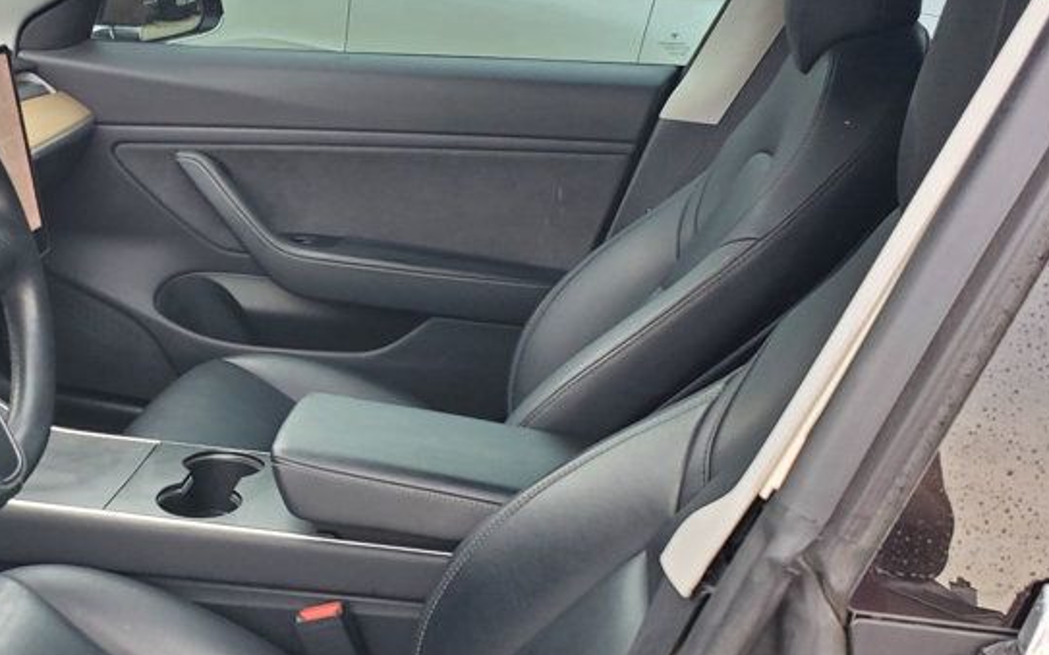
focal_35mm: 52
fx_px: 1486
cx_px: 133
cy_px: 425
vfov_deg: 24.8
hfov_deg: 36.8
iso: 160
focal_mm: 4.3
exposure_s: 1/72
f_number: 2.4
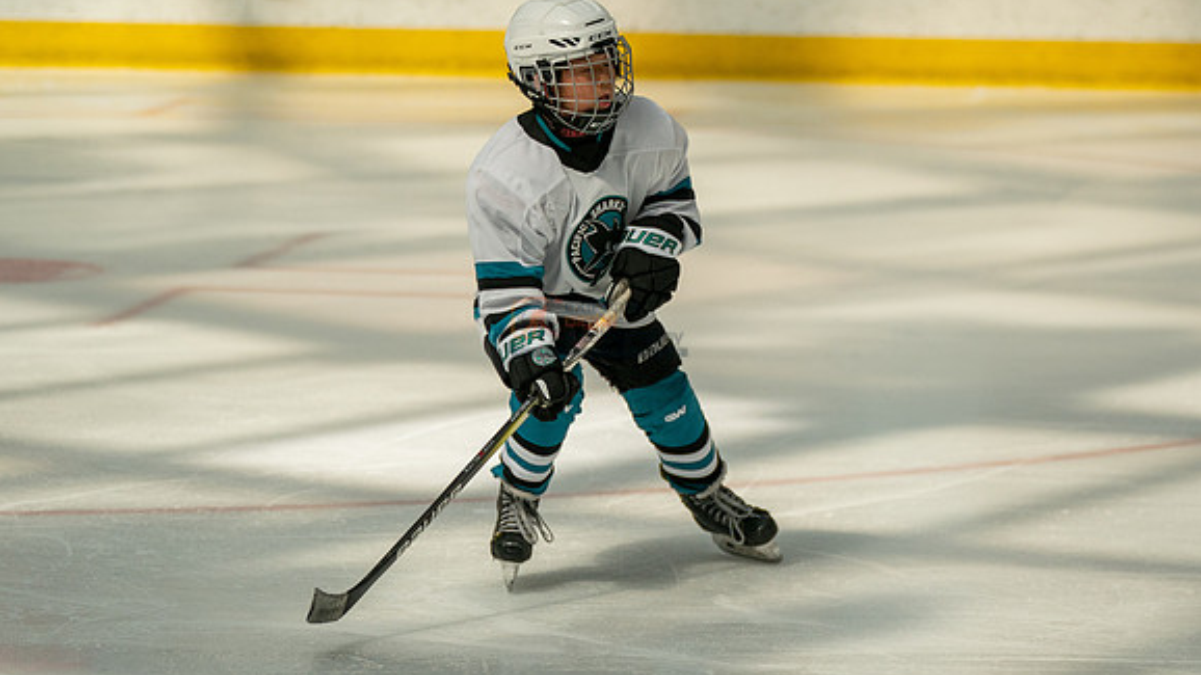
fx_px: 7388
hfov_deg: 9.3
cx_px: 639
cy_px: 346
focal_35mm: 232
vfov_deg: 5.2
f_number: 3.2
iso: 1600
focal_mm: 157
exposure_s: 1/10000
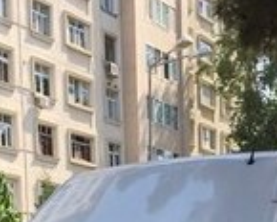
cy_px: 364
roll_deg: +2.1
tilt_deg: -4.4
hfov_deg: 19.7
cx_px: 109
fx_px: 795
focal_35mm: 97
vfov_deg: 14.5
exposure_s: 1/615
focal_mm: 4.15
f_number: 2.2
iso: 25
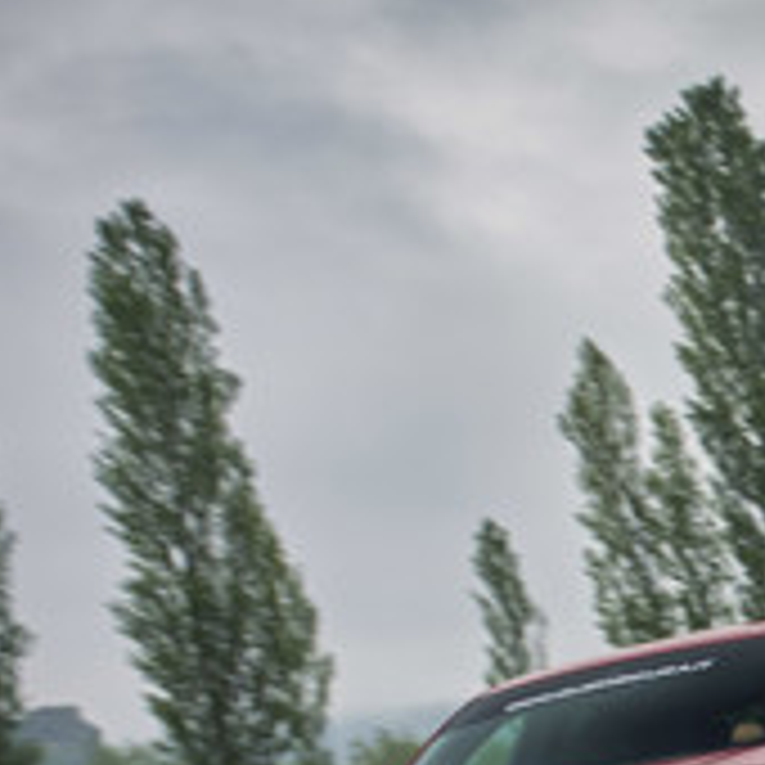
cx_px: 1269
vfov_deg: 16.0
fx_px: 2675
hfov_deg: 14.7
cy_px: 713
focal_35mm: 107
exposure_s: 1/50
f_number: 5.6
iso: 200
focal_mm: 33
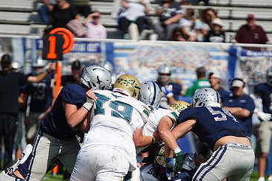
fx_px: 3632
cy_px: 127
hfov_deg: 4.3
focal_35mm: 481
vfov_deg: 2.9
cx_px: 144
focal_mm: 300
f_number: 2.8
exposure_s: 1/8000
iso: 400
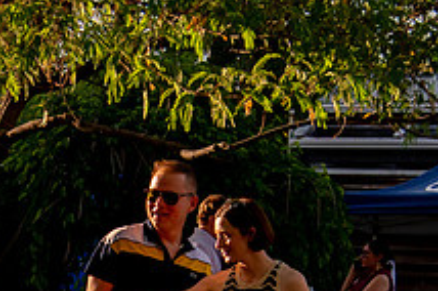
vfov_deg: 8.7
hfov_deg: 13.1
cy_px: 331
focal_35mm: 155
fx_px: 1883
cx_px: 35
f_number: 4
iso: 1000
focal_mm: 46
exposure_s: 1/8000
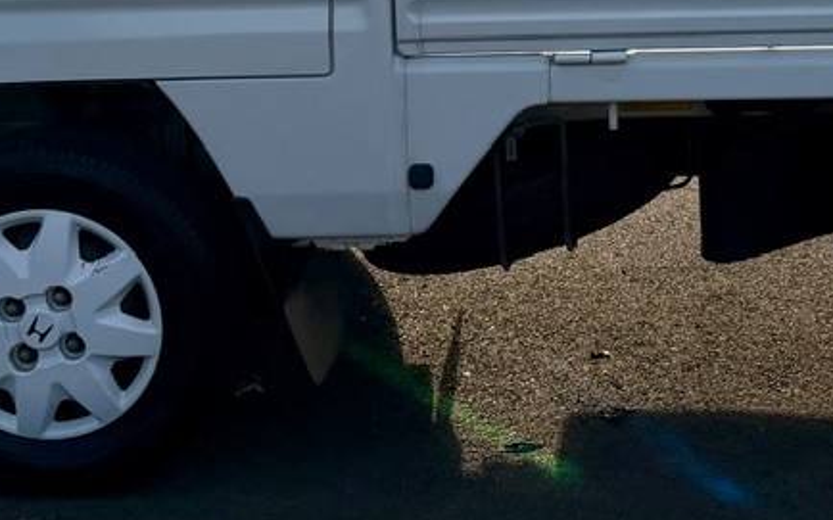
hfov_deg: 27.1
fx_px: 1702
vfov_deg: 16.5
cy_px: -136
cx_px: 645
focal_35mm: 75
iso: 100
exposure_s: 1/6711
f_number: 1.78
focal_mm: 6.76
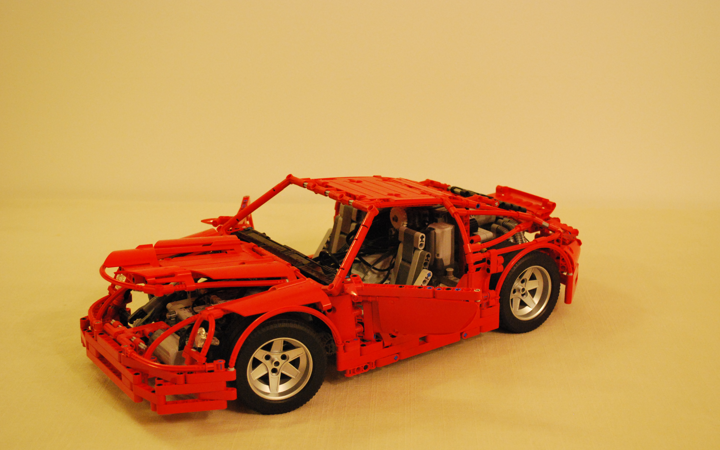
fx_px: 981
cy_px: 242
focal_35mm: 50
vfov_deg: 25.8
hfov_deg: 40.3
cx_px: 365
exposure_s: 1/25
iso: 1600
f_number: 4.8
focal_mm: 32
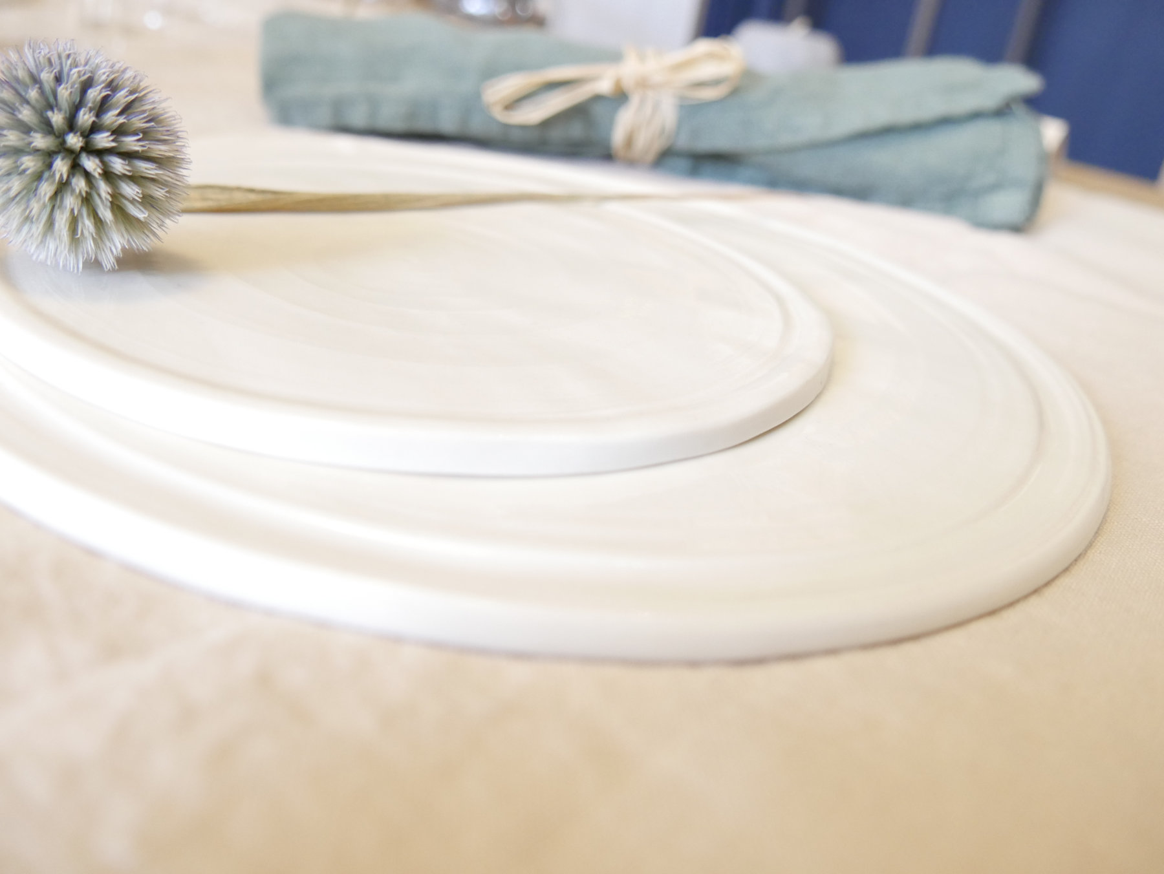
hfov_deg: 59.9
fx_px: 1009
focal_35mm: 30
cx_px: 582
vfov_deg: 46.8
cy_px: 437
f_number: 3.6
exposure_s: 1/60
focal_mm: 15
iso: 1600
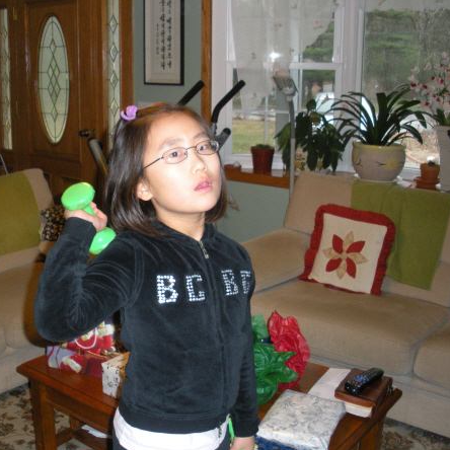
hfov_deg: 39.0
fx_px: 632
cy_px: 227
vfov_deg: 39.2
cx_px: 179
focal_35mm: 43
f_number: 3.5
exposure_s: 1/60
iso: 286
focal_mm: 6.3
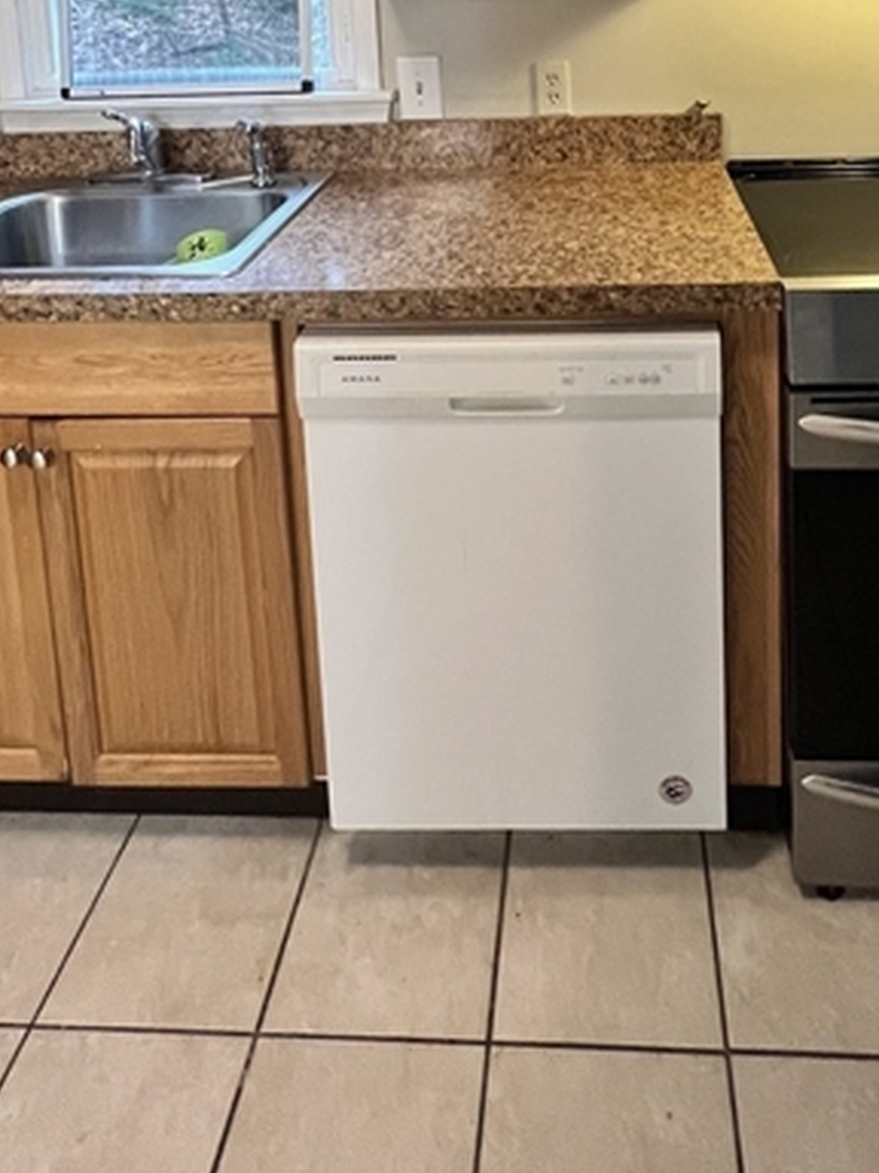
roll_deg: +2.5
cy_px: 27
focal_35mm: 26
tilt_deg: -4.9
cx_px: 546
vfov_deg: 54.2
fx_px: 880
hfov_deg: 52.5
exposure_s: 1/60
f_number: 1.8
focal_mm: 1.57
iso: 400
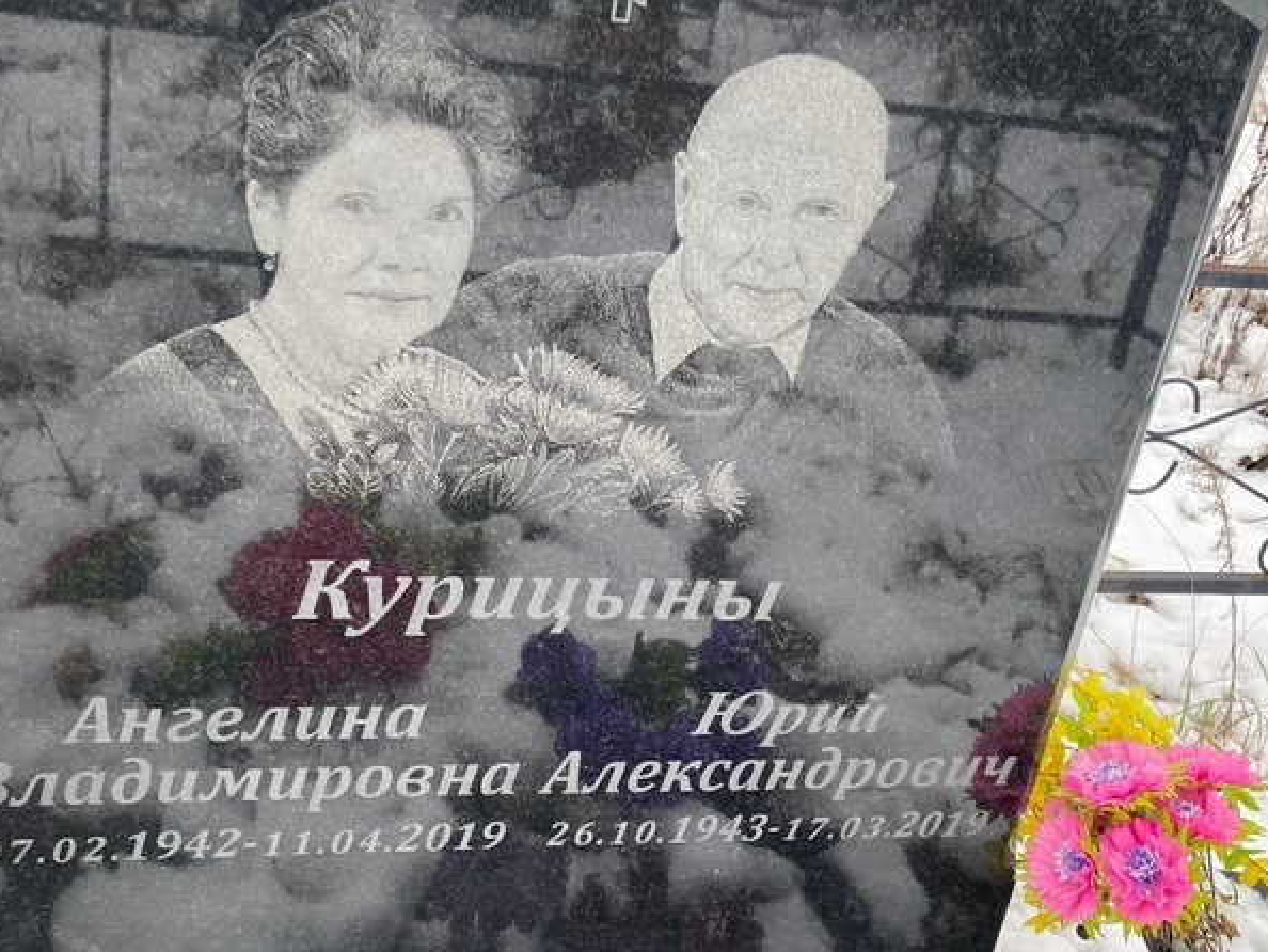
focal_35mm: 35
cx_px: 566
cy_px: 331
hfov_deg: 52.5
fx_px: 1283
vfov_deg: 40.3
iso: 50
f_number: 1.8
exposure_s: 1/122
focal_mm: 4.25
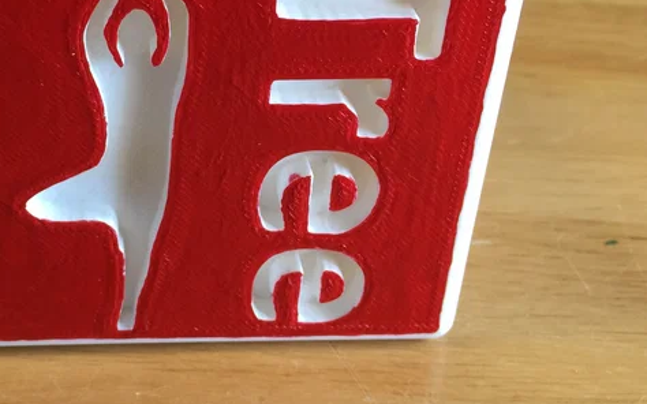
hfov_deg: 36.3
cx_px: 132
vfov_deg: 23.6
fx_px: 952
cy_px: 85
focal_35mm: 54
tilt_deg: -28.7
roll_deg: +0.3
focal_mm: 4.15
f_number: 2.2
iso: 64
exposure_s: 1/17
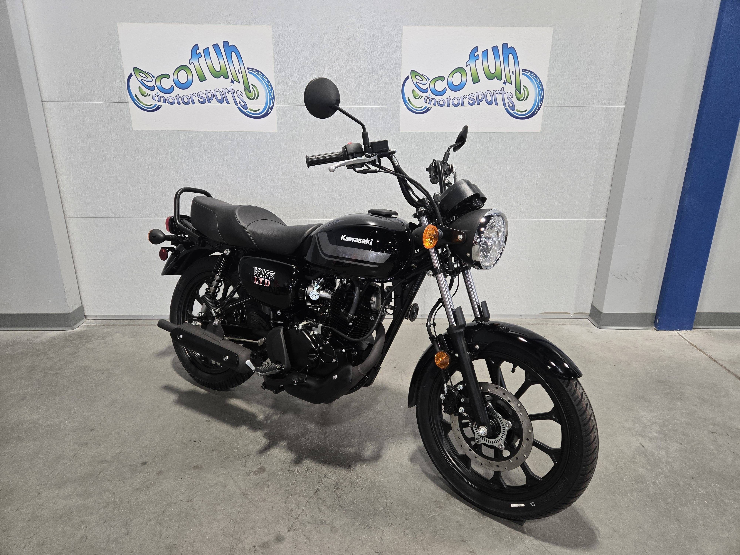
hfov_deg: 73.9
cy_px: 278
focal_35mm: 23
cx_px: 370
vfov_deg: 58.9
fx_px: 492
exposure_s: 1/120
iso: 250
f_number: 1.8
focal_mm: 5.4
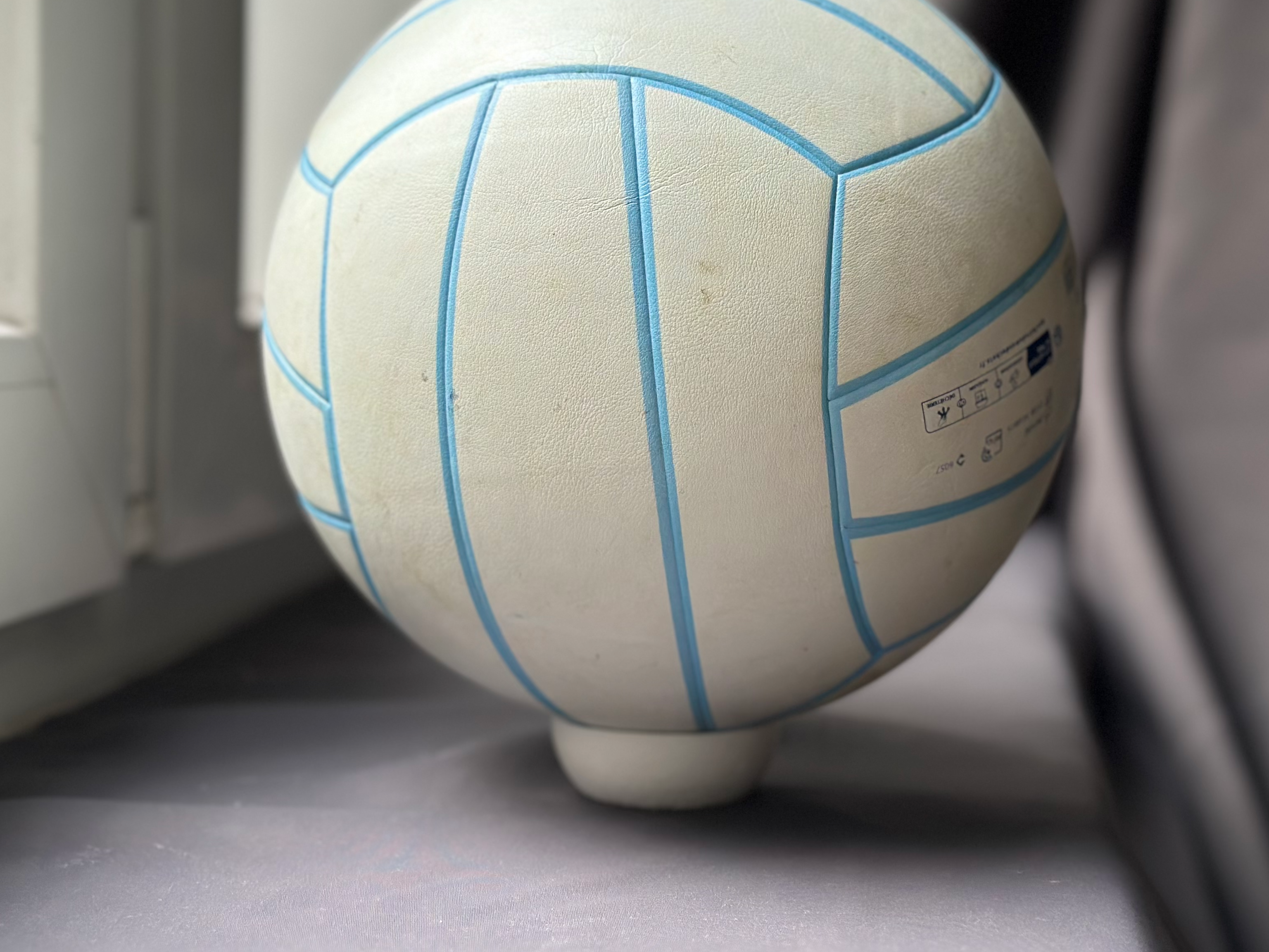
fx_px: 2310
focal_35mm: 63
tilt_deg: -2.5
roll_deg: -1.6
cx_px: 634
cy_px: 401
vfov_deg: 23.3
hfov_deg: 30.7
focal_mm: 6.86
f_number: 1.78
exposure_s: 1/60
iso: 200
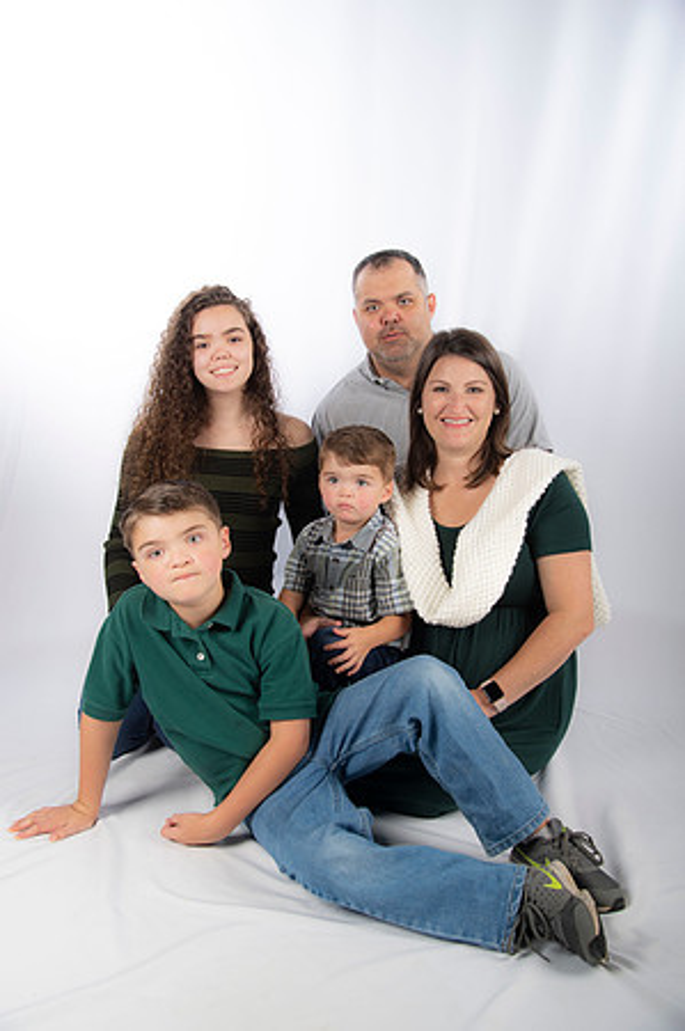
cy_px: 516
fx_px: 1087
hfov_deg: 35.0
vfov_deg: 50.7
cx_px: 342
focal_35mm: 38
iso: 100
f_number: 5.6
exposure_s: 1/200
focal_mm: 38
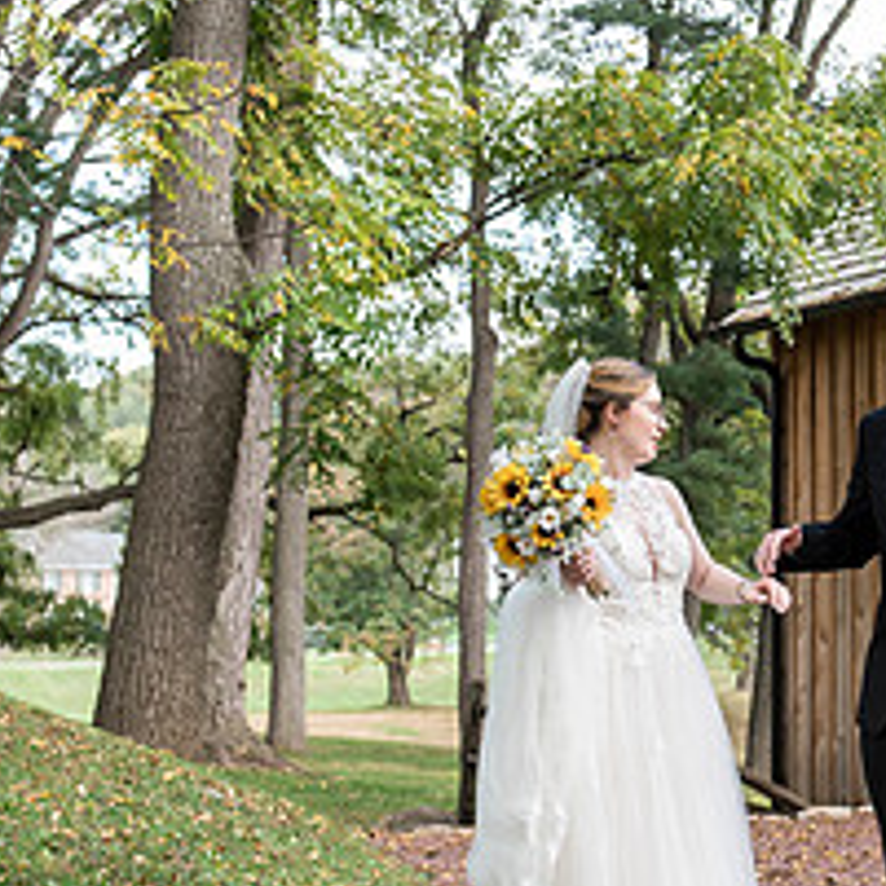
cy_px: 434
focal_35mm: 95
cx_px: 639
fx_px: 2751
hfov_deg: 18.2
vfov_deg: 18.3
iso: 400
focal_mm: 38
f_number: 4
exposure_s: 1/500
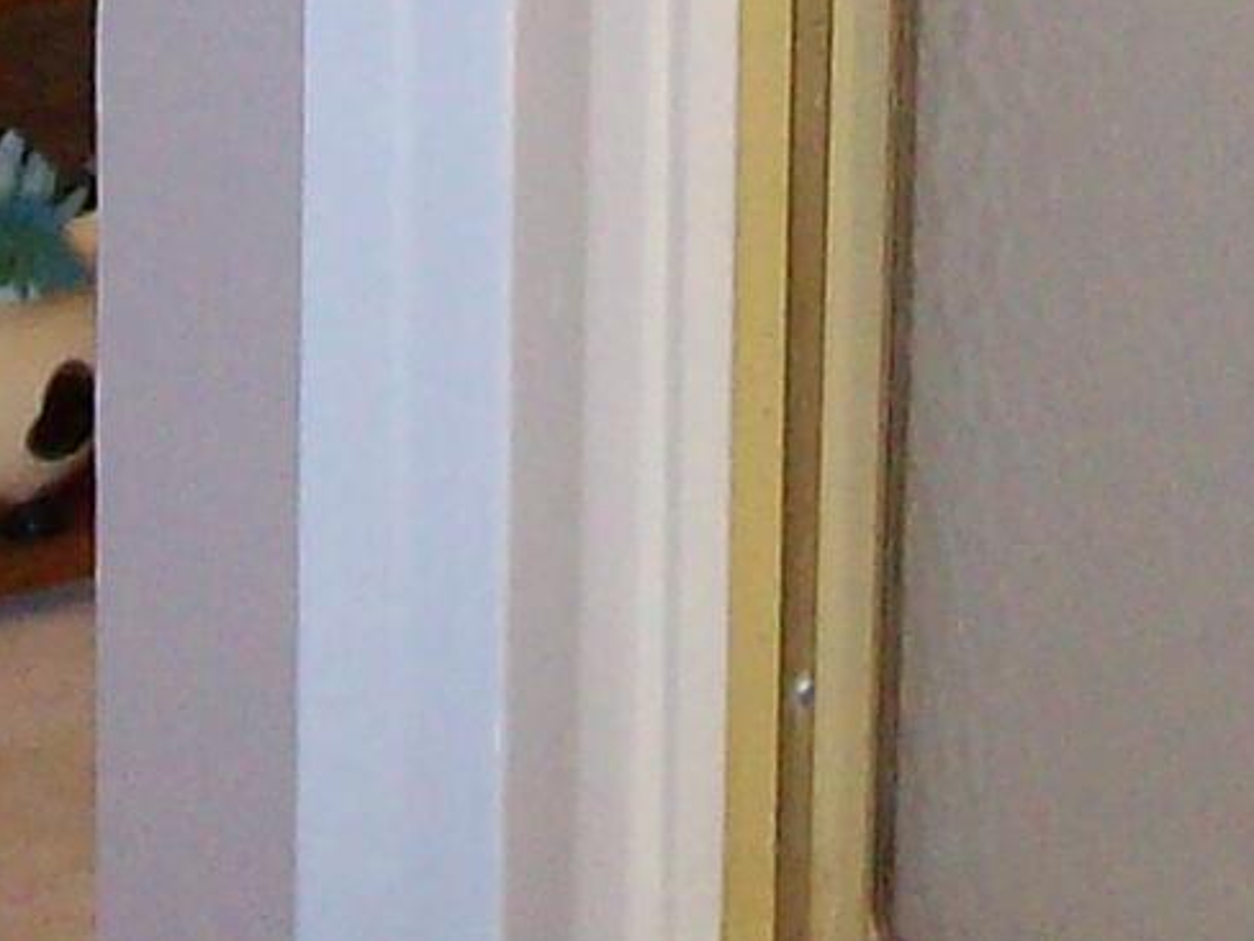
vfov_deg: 6.6
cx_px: 393
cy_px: -1149
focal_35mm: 215
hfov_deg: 9.2
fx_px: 7789
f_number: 2.8
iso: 200
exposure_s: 1/40
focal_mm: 5.8
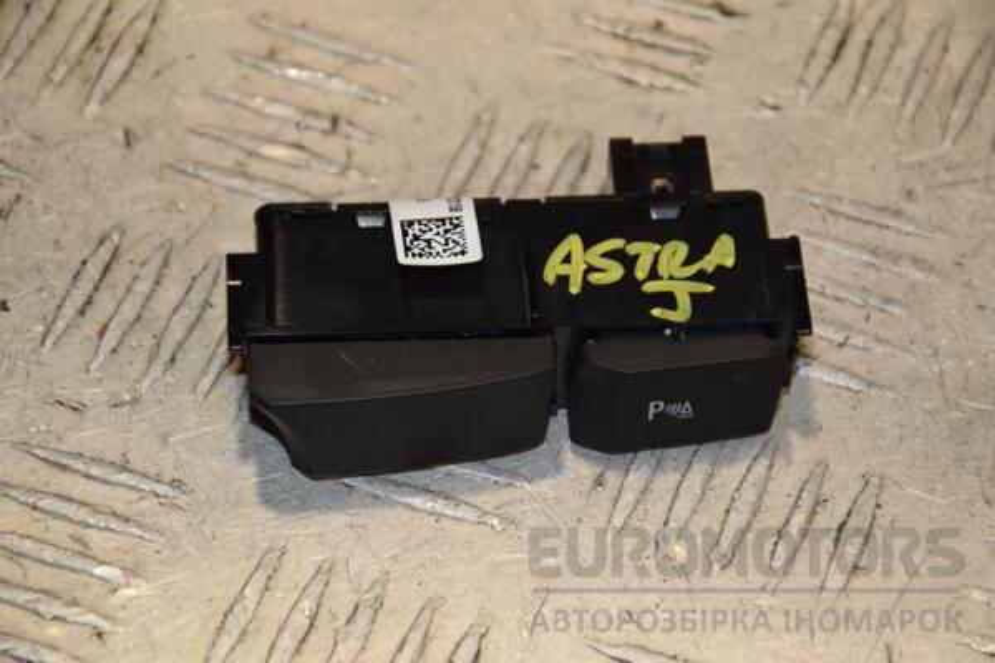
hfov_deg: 13.0
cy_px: 332
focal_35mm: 158
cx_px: 498
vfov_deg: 8.7
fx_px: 4353
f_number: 7.1
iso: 800
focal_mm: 105
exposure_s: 1/200
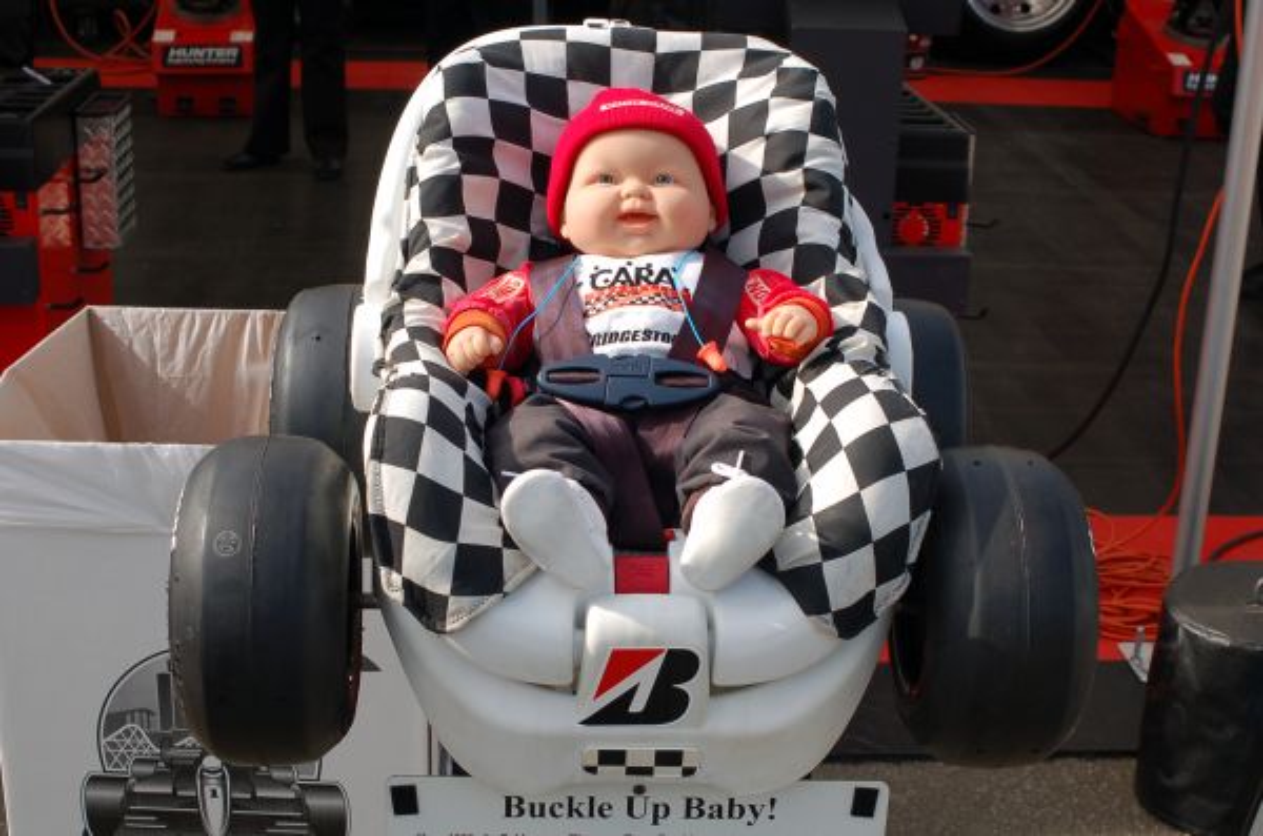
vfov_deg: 25.6
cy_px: 418
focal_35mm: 52
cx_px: 632
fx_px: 1837
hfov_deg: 37.9
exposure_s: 1/320
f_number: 9
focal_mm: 35
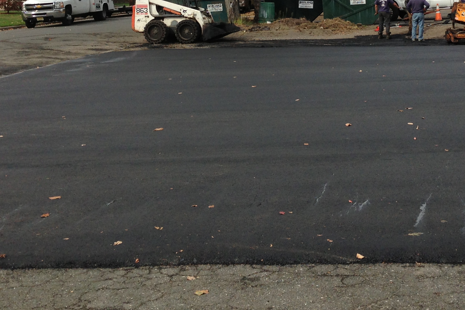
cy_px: 16
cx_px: 329
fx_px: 840
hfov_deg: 30.6
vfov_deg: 20.4
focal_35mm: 65
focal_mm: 4.13
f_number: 2.4
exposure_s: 1/1232
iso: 50
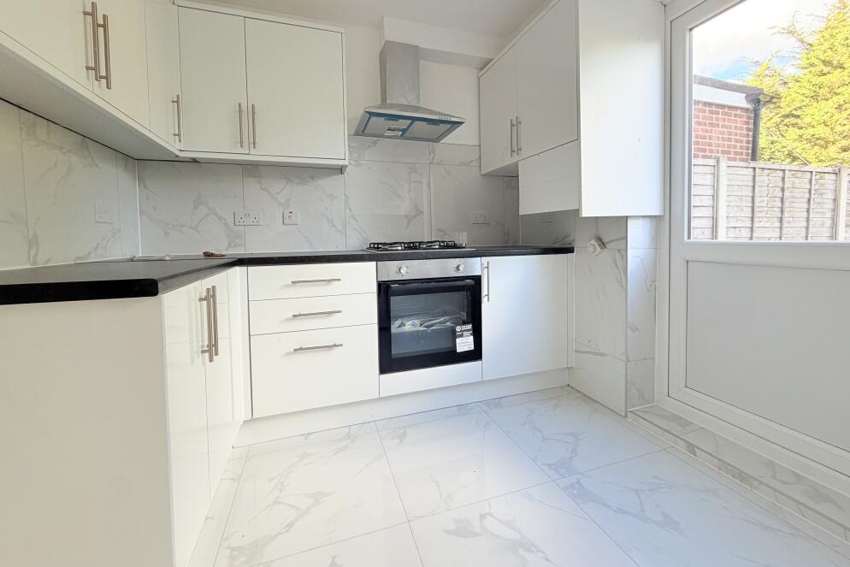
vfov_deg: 77.0
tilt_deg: -2.4
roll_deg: +0.9
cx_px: 431
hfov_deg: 100.4
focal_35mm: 15
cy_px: 248
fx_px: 354
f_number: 2.2
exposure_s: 1/121
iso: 160
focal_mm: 2.22
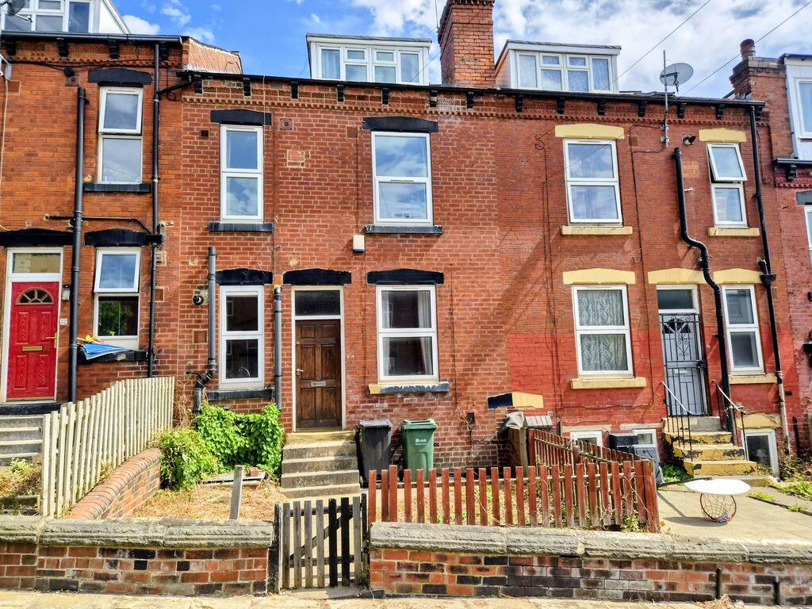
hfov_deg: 73.9
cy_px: 304
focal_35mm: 23
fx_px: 540
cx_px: 406
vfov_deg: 58.9
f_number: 1.8
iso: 80
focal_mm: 5.4
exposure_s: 1/5328
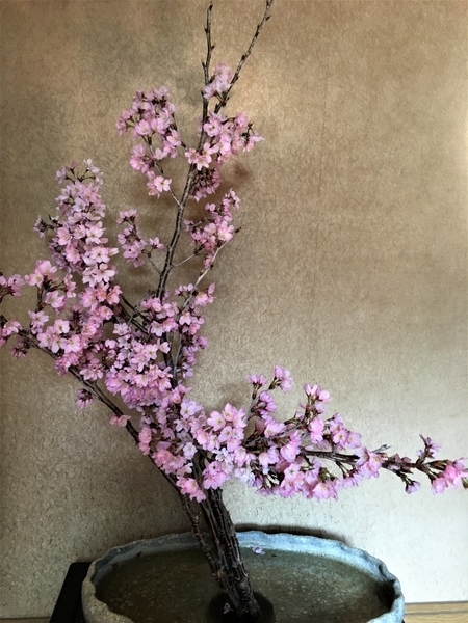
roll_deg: -2.6
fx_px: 523
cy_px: 312
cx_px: 234
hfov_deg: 48.2
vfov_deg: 61.7
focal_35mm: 29
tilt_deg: -4.4
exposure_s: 1/30
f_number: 2.2
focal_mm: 4.15
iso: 100
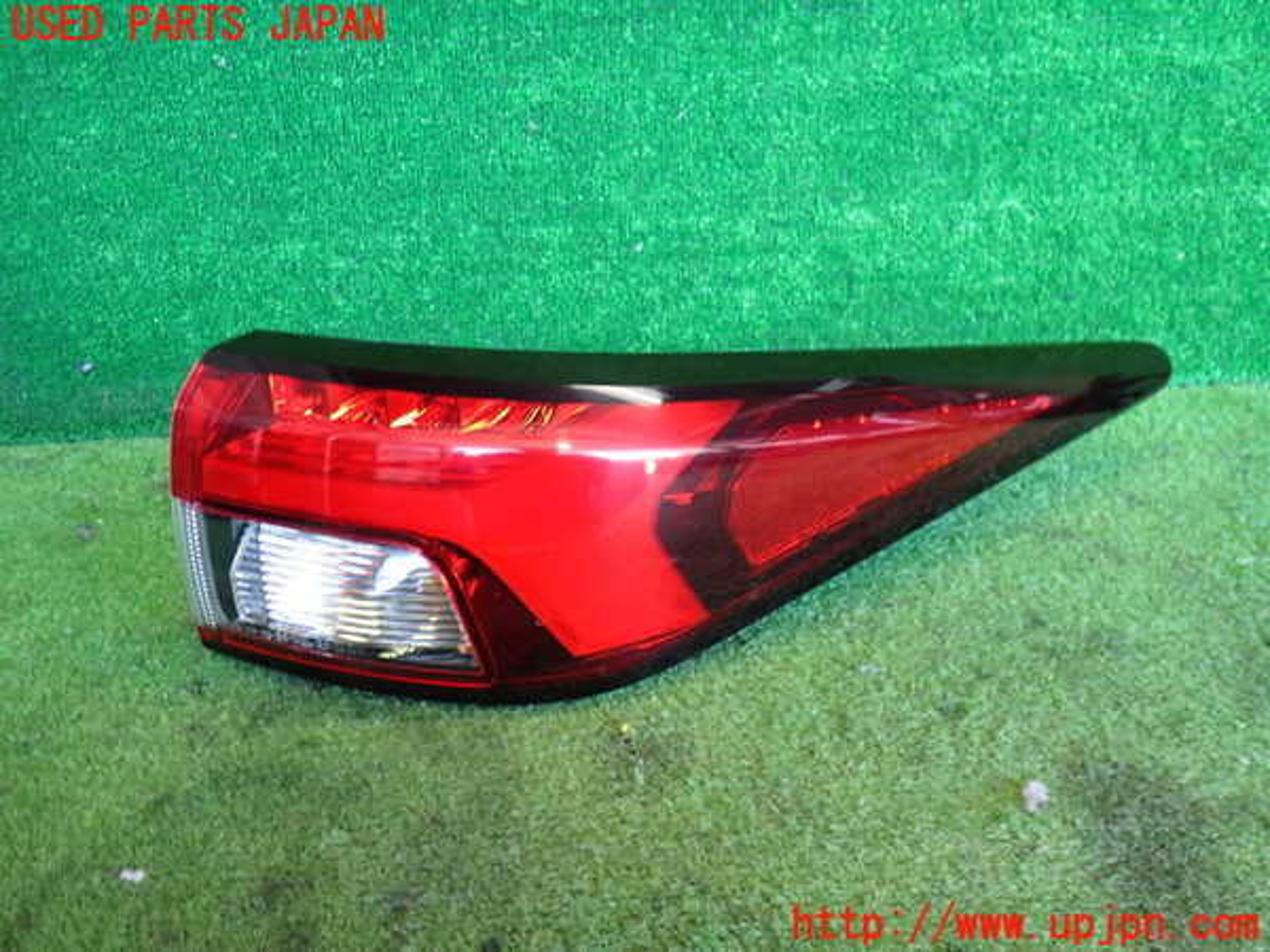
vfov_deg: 46.8
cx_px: 635
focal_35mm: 30
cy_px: 476
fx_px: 1101
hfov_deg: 60.0
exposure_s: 1/30
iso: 200
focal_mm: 5.4
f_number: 2.3
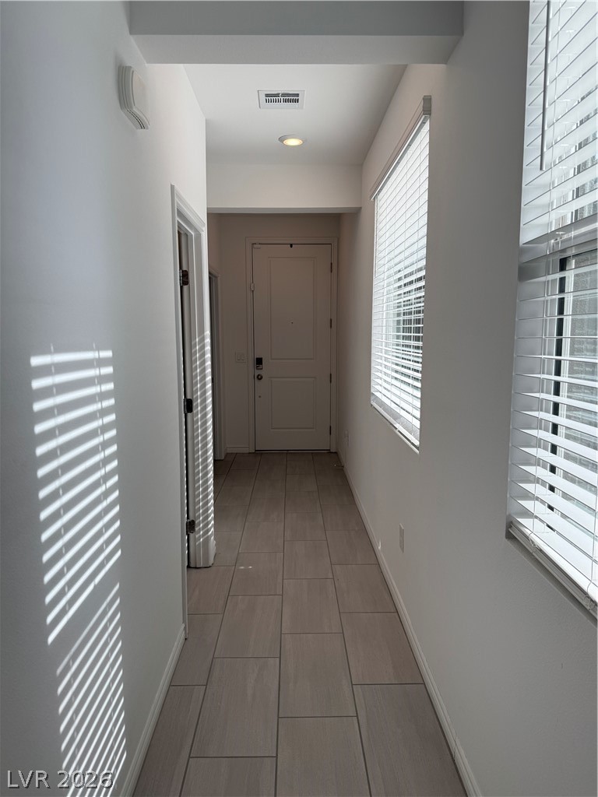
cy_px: 398
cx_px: 299
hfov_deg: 56.8
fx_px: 553
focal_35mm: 24
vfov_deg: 71.6
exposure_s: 1/979
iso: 80
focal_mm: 6.76
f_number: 1.78
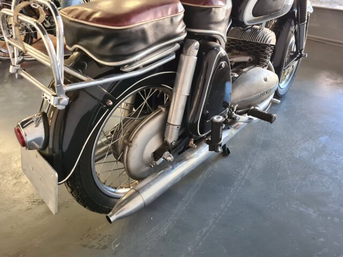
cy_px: 128
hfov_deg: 67.3
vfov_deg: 53.1
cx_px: 172
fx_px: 258
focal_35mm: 26
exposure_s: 1/50
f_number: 1.8
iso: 640
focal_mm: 5.4
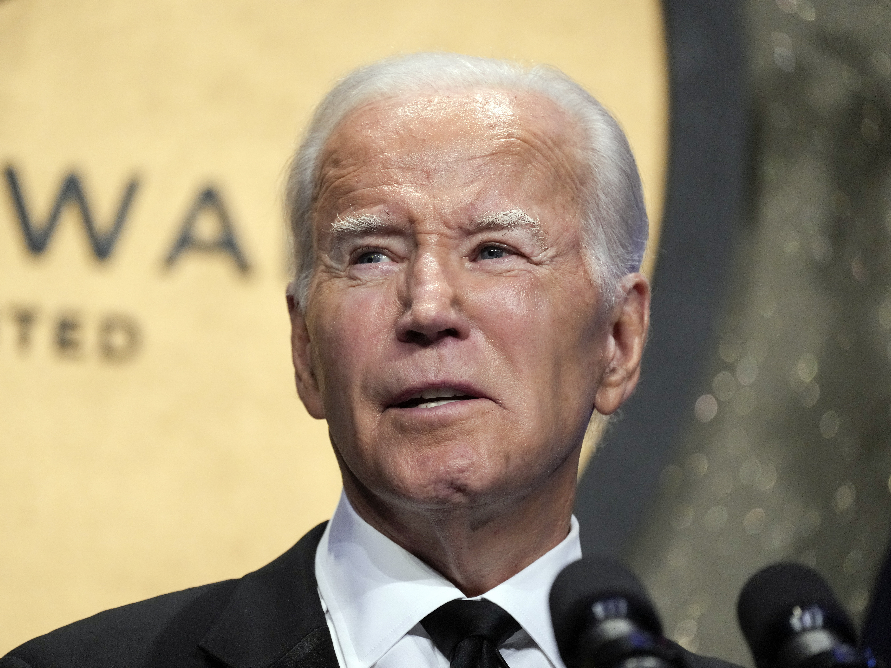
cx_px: 415
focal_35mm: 433
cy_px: 334
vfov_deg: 3.4
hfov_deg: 4.6
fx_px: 11146
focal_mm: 400
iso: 4000
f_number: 5.6
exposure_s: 1/320
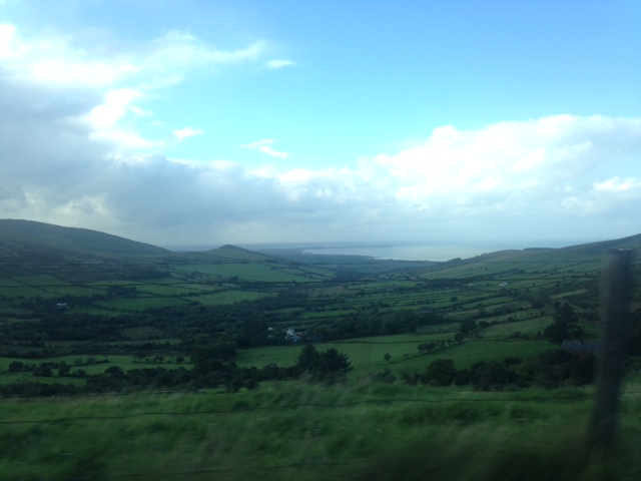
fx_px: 611
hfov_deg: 55.4
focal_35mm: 33
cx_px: 320
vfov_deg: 42.9
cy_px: 240
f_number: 2.4
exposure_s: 1/382
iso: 50
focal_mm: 4.12
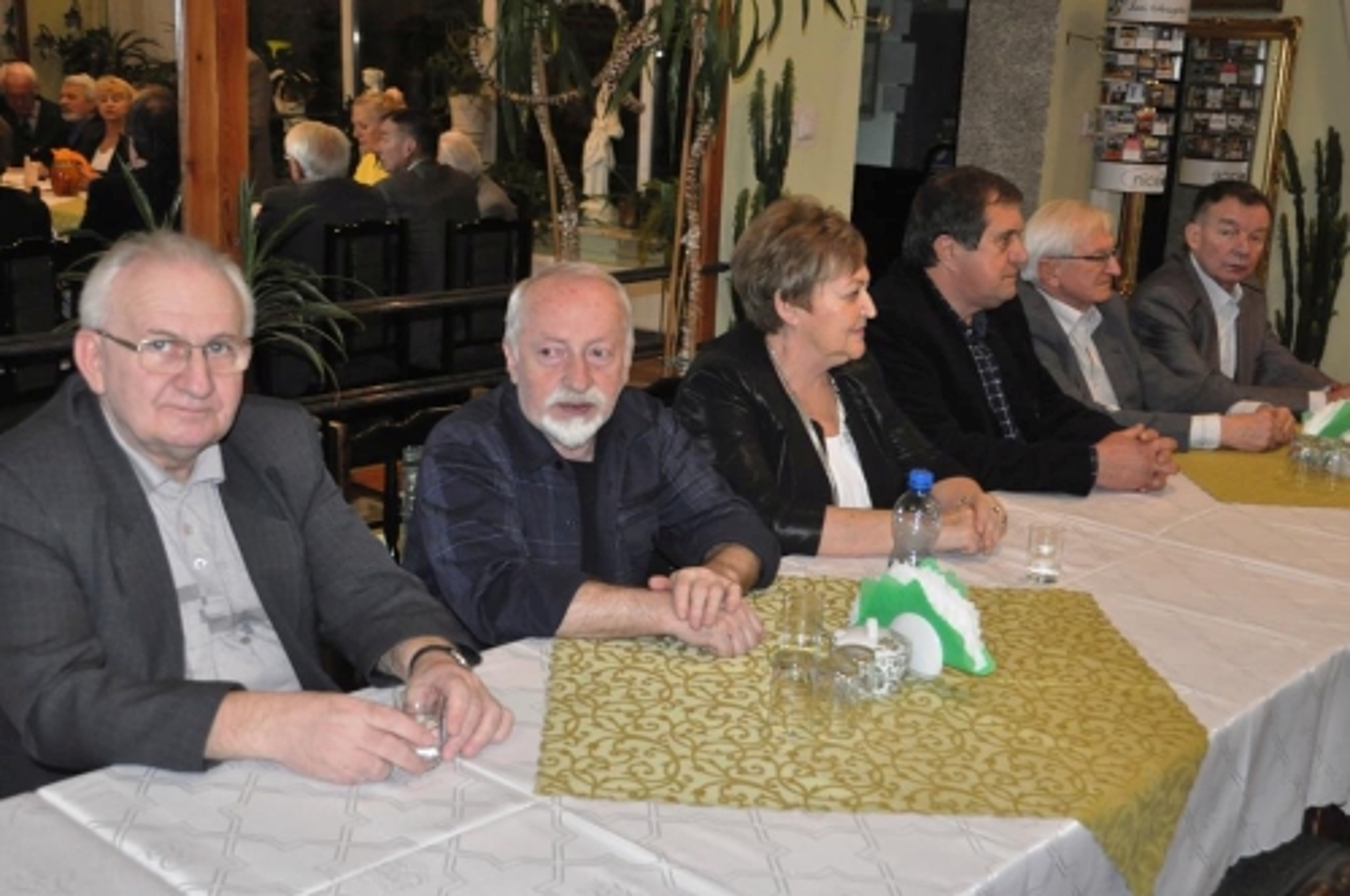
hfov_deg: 48.0
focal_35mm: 40
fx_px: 1517
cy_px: 448
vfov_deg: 32.9
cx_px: 675
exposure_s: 1/60
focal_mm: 27
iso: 800
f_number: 4
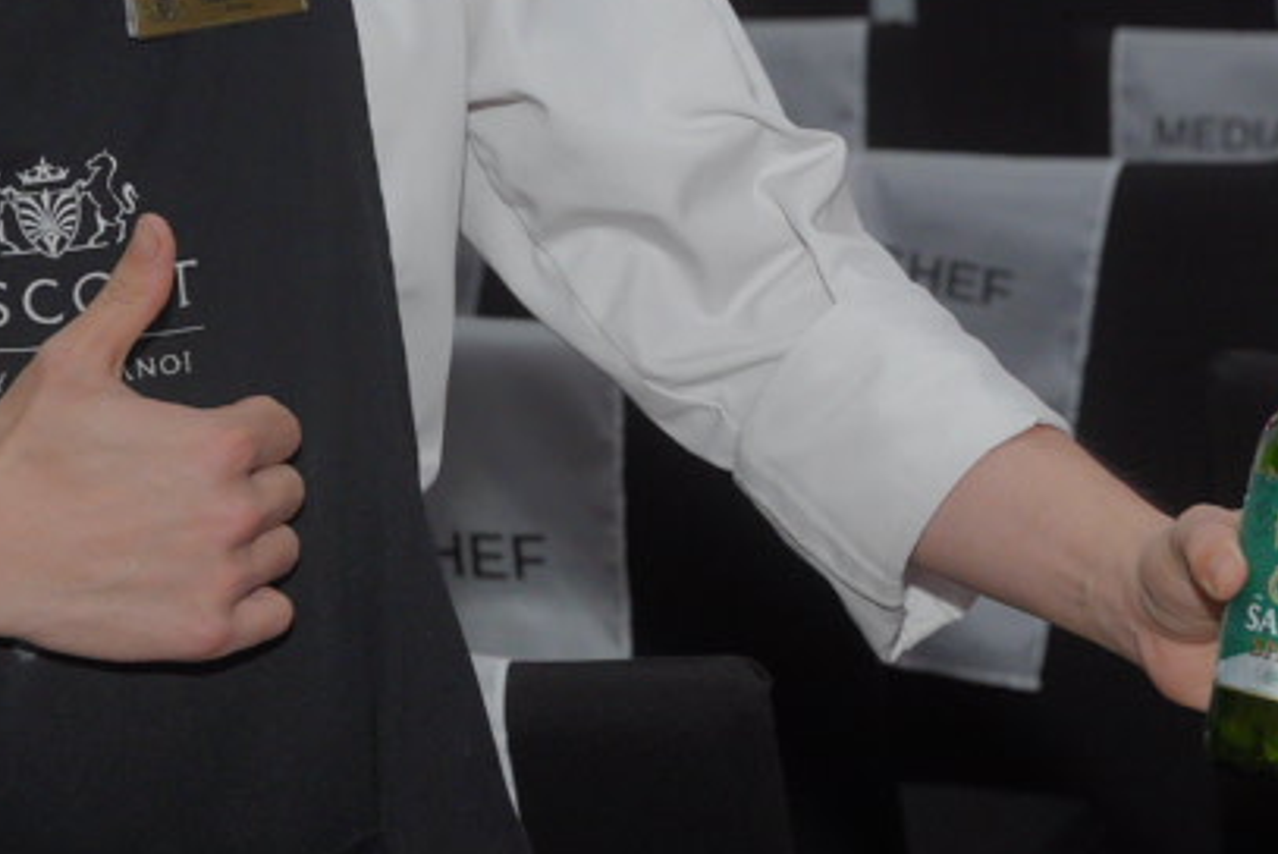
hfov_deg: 13.5
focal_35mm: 150
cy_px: 192
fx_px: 5335
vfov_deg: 9.1
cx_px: 1231
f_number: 4
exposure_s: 1/200
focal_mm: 37.8
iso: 500
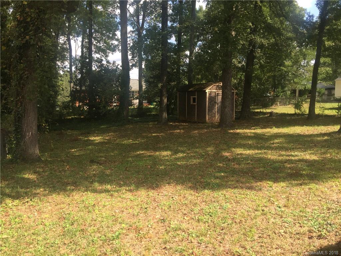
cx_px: 170
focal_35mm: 29
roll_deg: -1.2
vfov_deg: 48.2
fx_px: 286
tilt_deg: -3.7
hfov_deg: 61.7
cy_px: 128
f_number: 2.2
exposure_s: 1/599
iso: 32
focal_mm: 4.15
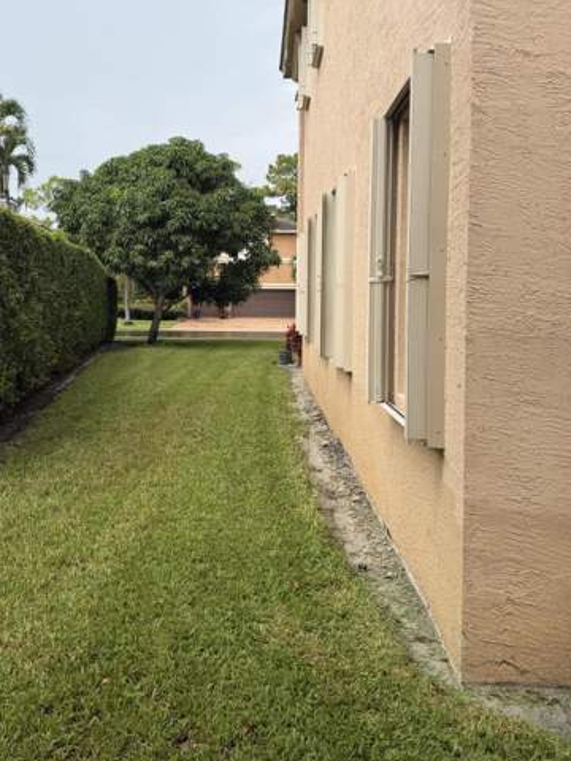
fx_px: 704
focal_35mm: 32
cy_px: 328
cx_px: 228
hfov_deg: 43.9
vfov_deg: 56.6
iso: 80
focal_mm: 6.76
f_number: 1.78
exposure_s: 1/2370
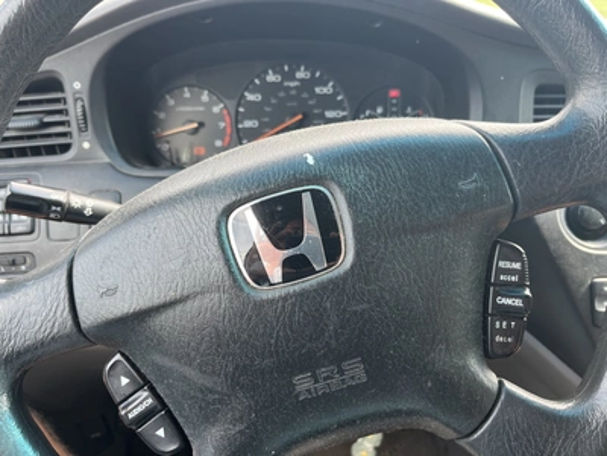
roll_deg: -0.1
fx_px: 456
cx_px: 304
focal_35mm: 26
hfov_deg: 67.3
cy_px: 228
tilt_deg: -29.3
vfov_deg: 53.1
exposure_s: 1/122
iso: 40
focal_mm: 5.1
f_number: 1.6
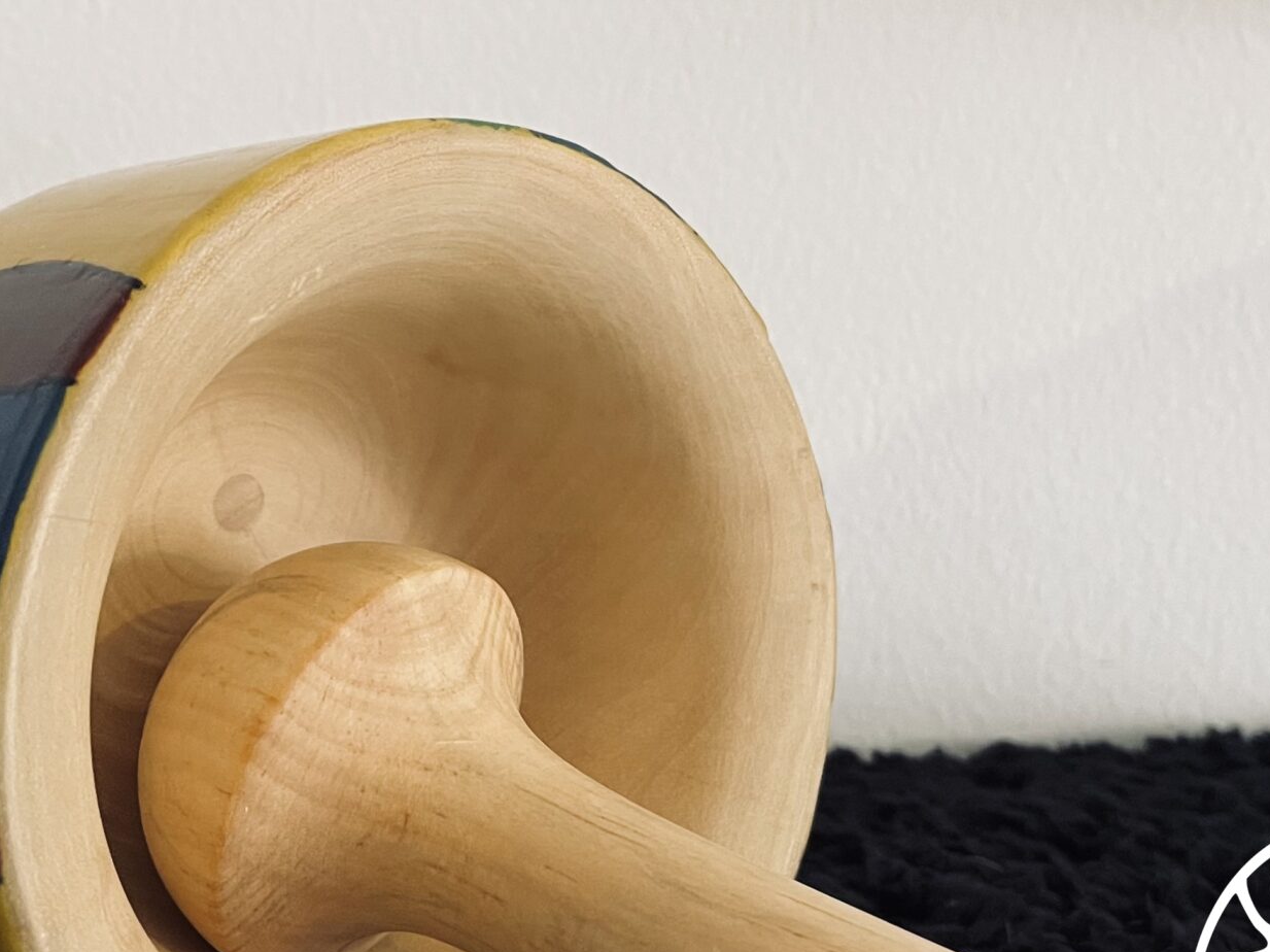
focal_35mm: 54
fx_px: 1981
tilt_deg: -8.0
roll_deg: +1.3
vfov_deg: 27.0
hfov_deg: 35.4
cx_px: 493
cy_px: 544
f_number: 1.6
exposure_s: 1/60
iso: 400
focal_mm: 5.1
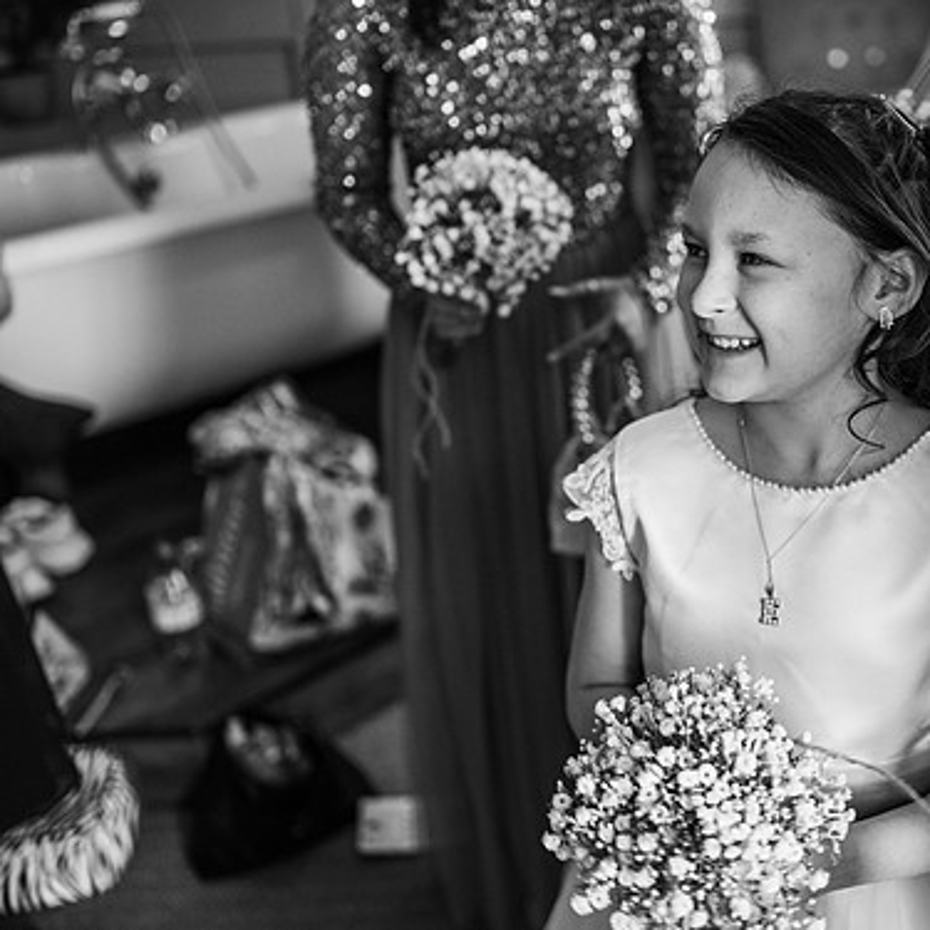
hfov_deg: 36.1
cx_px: 680
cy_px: 454
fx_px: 1398
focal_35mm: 46
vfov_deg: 36.8
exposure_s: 1/200
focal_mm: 35
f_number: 2
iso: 450
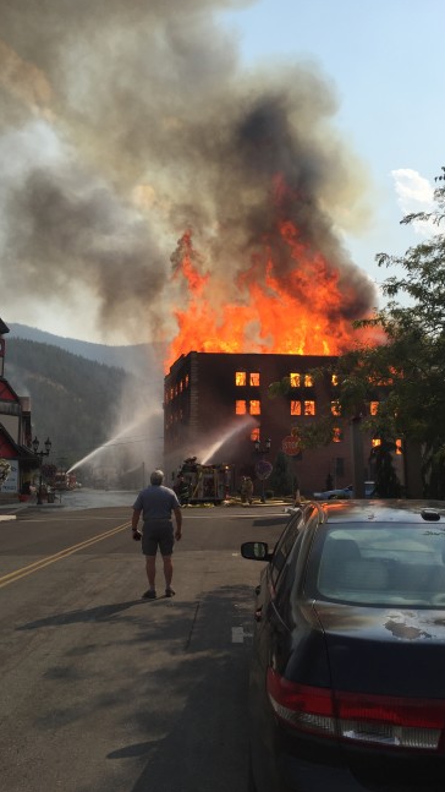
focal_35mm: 32
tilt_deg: +10.2
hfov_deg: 36.7
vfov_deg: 61.0
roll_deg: -1.3
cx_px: 219
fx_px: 671
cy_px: 395
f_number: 2.2
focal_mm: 4.15
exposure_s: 1/4405
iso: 32
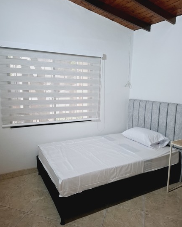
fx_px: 168
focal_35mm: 25
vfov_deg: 68.1
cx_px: 87
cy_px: 115
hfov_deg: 56.8
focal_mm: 5.54
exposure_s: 1/24
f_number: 1.8
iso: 400
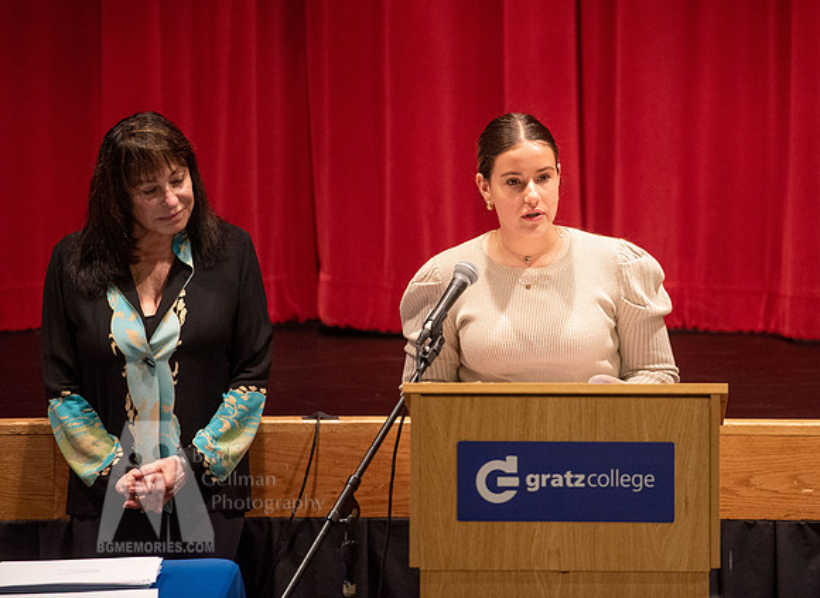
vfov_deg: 5.8
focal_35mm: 252
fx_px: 5915
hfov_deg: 7.9
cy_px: 243
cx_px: 532
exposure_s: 1/80
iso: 2500
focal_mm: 200
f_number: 2.8
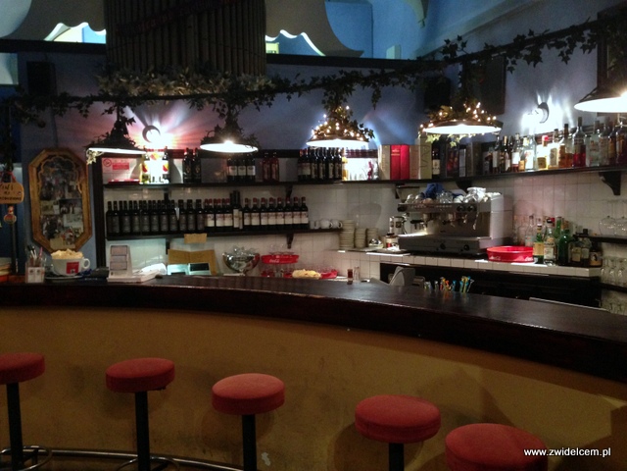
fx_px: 598
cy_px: 236
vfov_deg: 42.9
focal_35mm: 33
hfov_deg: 55.4
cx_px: 314
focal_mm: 4.12
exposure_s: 1/15
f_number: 2.4
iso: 400
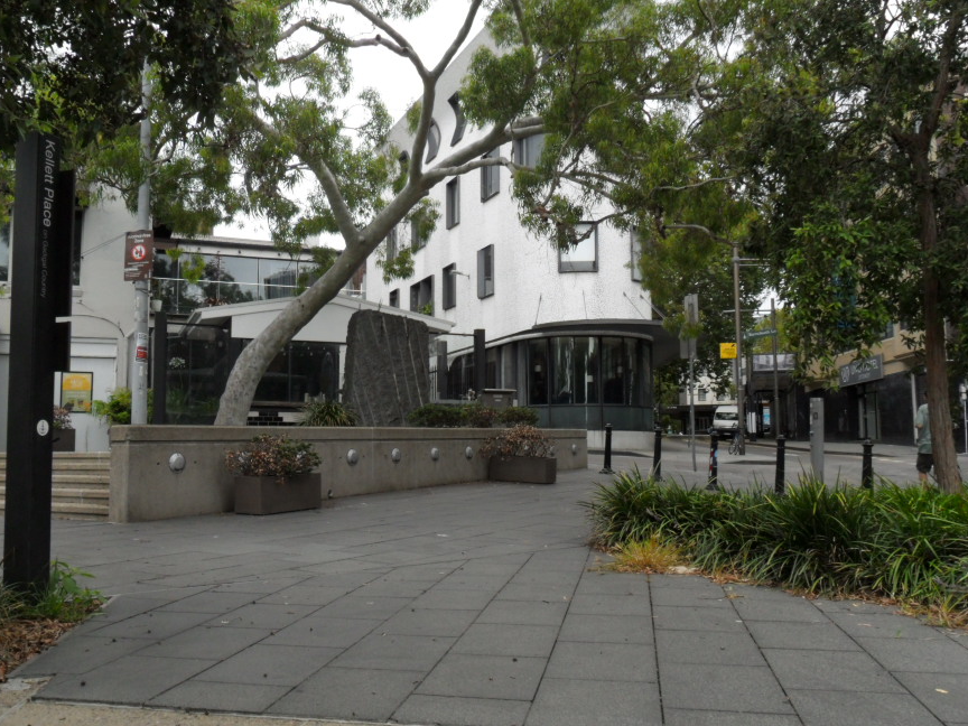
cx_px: 435
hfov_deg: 56.7
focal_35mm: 32
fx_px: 895
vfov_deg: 44.2
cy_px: 376
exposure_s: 1/350
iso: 100
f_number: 3.5
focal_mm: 4.9
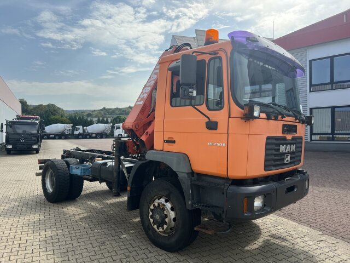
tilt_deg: +1.8
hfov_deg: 67.3
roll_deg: +0.8
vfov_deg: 53.1
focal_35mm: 26
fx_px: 263
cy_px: 132
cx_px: 175
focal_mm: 5.7
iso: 50
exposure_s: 1/3257
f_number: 1.5
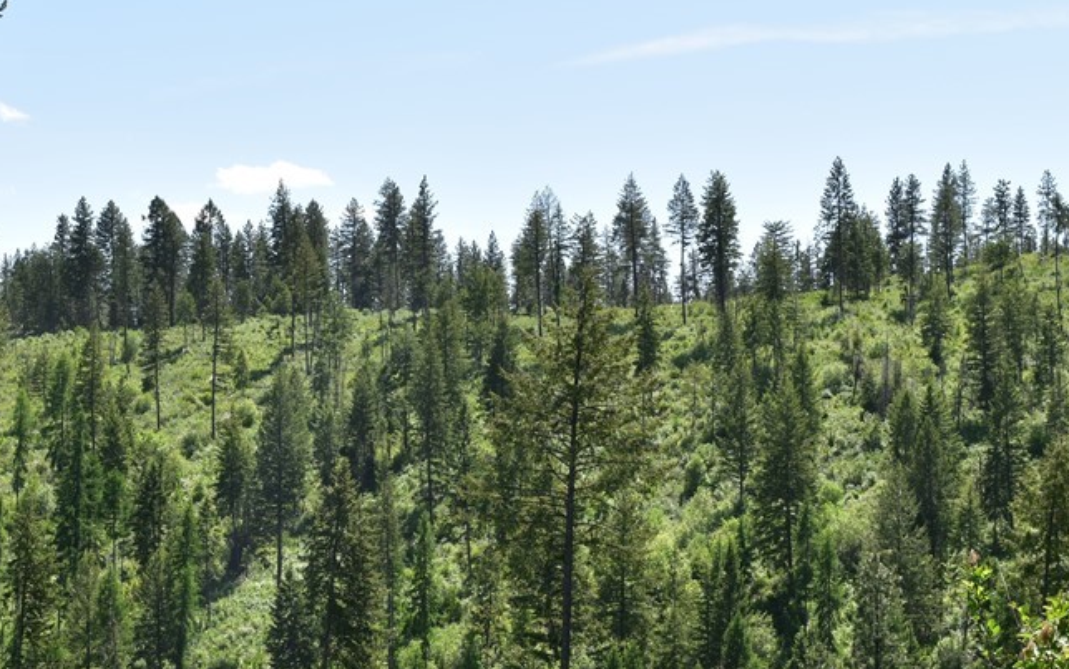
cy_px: 503
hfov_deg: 25.9
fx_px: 2327
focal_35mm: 80
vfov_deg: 16.3
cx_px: 520
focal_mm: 31
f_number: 11
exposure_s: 1/400
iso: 400
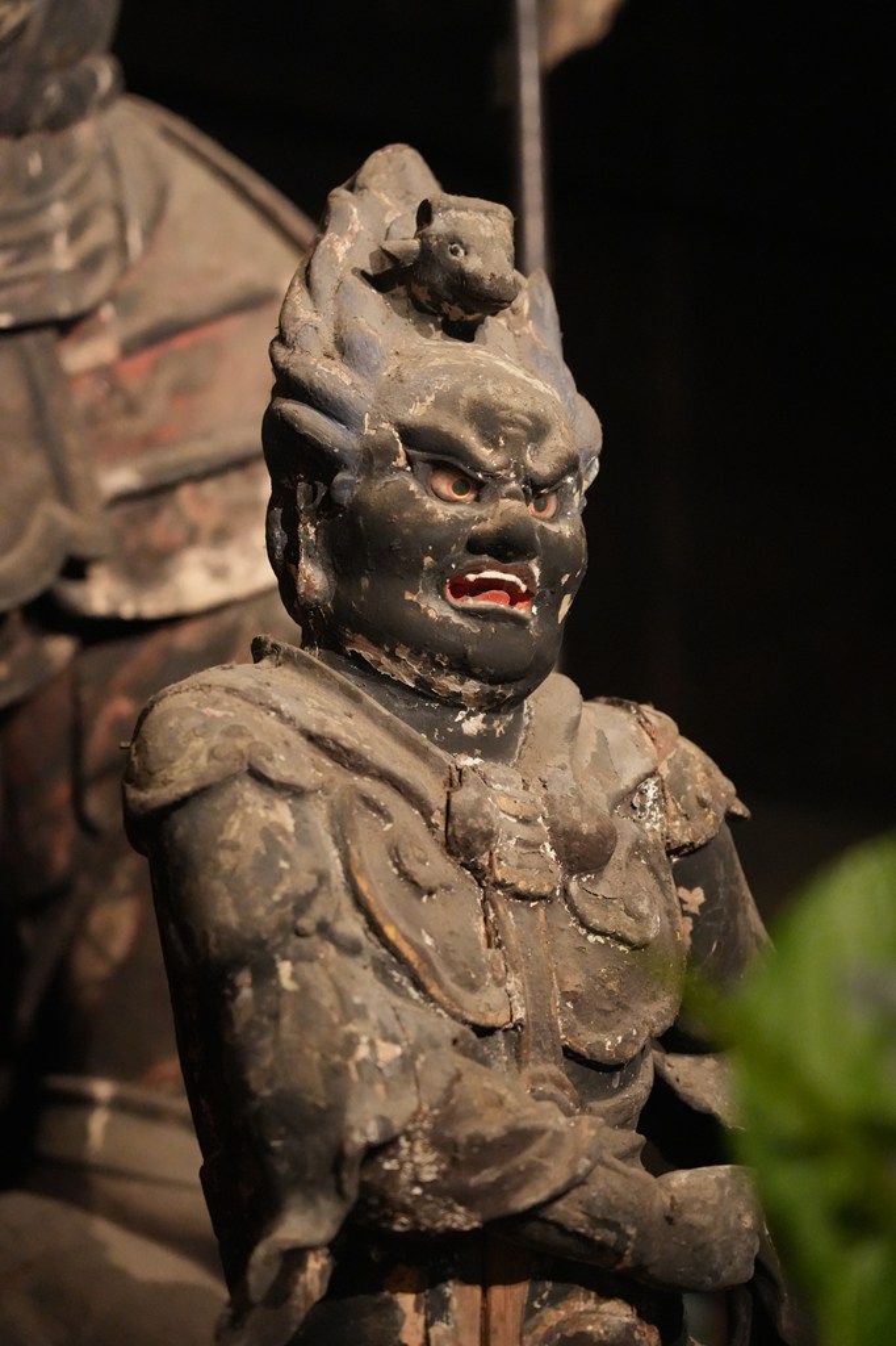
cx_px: 448
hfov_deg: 13.0
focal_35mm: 105
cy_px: 673
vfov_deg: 19.5
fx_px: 3922
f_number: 4
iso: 12800
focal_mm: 105
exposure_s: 1/80
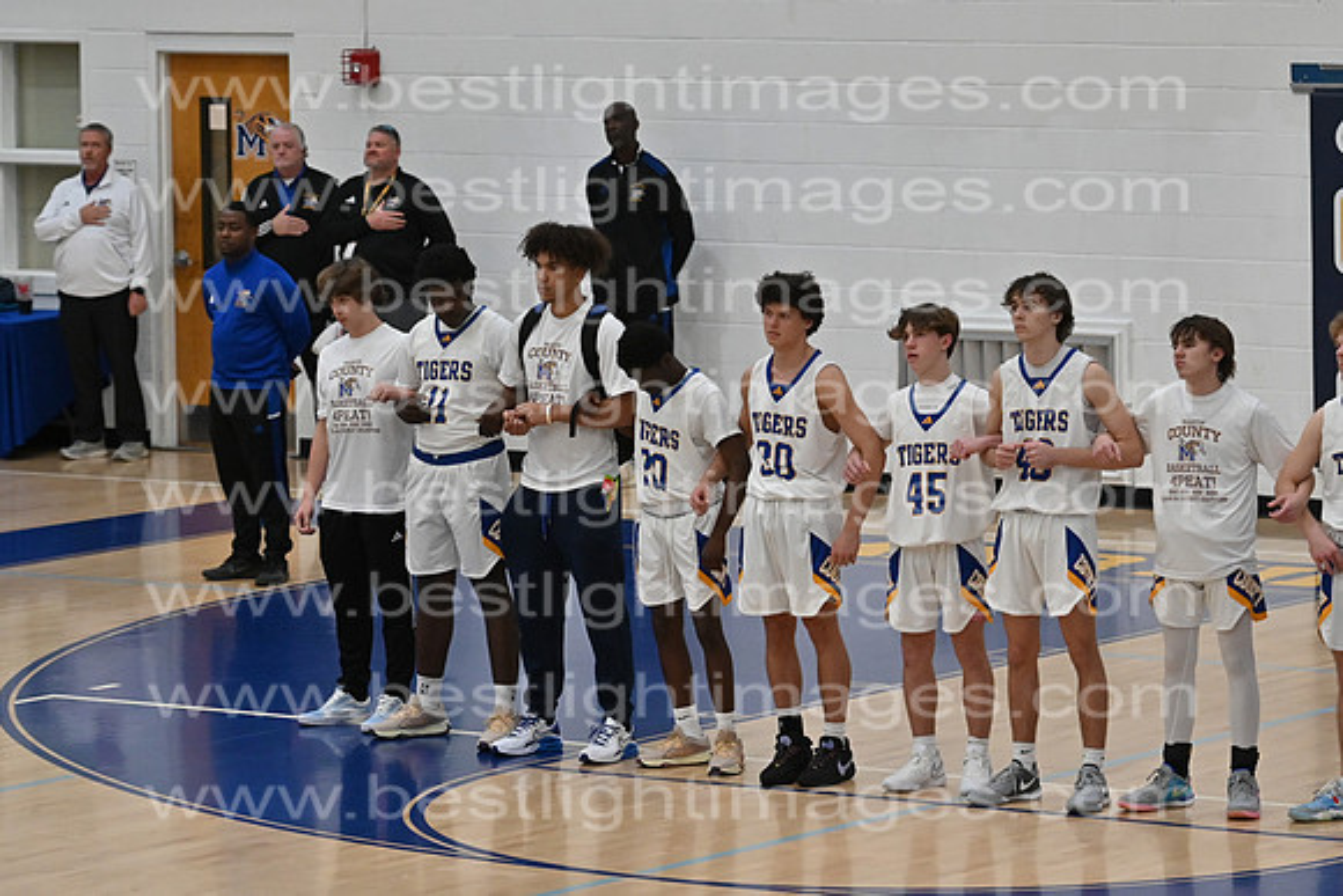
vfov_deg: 7.9
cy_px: 448
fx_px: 6492
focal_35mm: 174
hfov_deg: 11.8
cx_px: 672
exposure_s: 1/800
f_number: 4
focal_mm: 116
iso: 2500
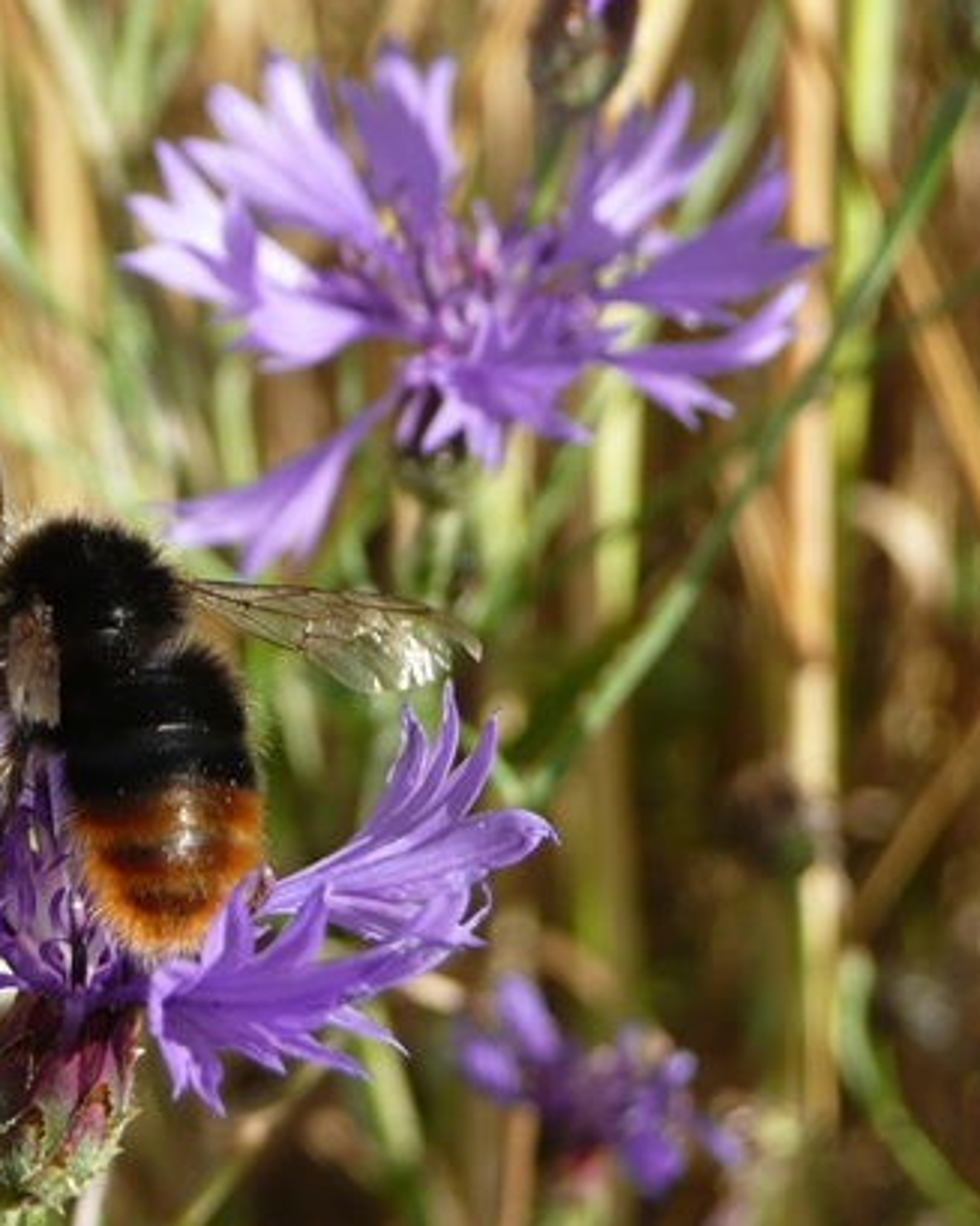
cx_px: 126
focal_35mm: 83
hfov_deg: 18.2
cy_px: 641
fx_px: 3010
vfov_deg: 23.0
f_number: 4.4
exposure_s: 1/320
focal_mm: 9.5
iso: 100
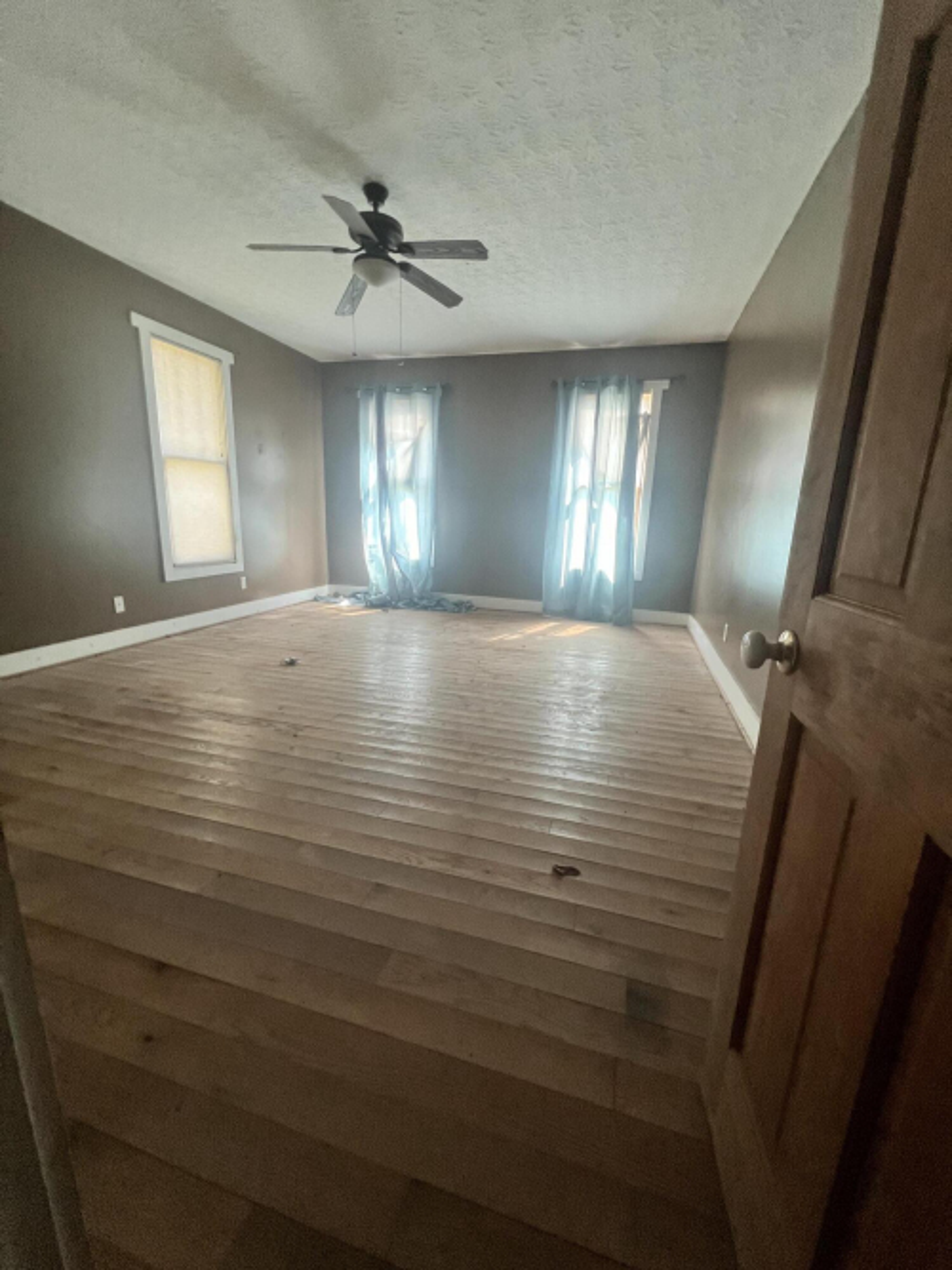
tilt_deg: -14.1
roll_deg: -0.2
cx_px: 476
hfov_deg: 89.9
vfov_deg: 106.2
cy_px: 635
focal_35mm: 13
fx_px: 477
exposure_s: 1/60
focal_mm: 1.57
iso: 320
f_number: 1.8
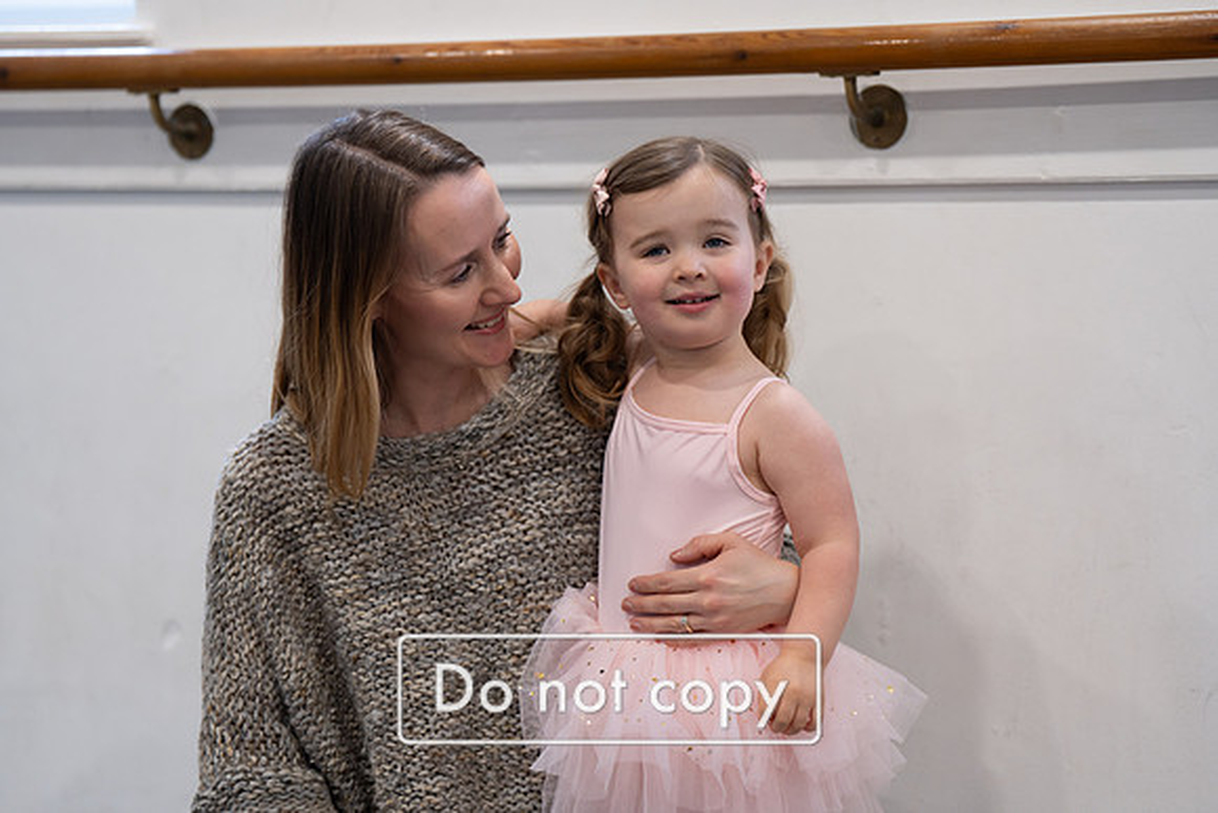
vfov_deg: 12.3
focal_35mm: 111
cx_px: 609
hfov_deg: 18.4
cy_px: 406
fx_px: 3756
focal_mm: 111
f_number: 2.8
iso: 1000
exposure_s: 1/160
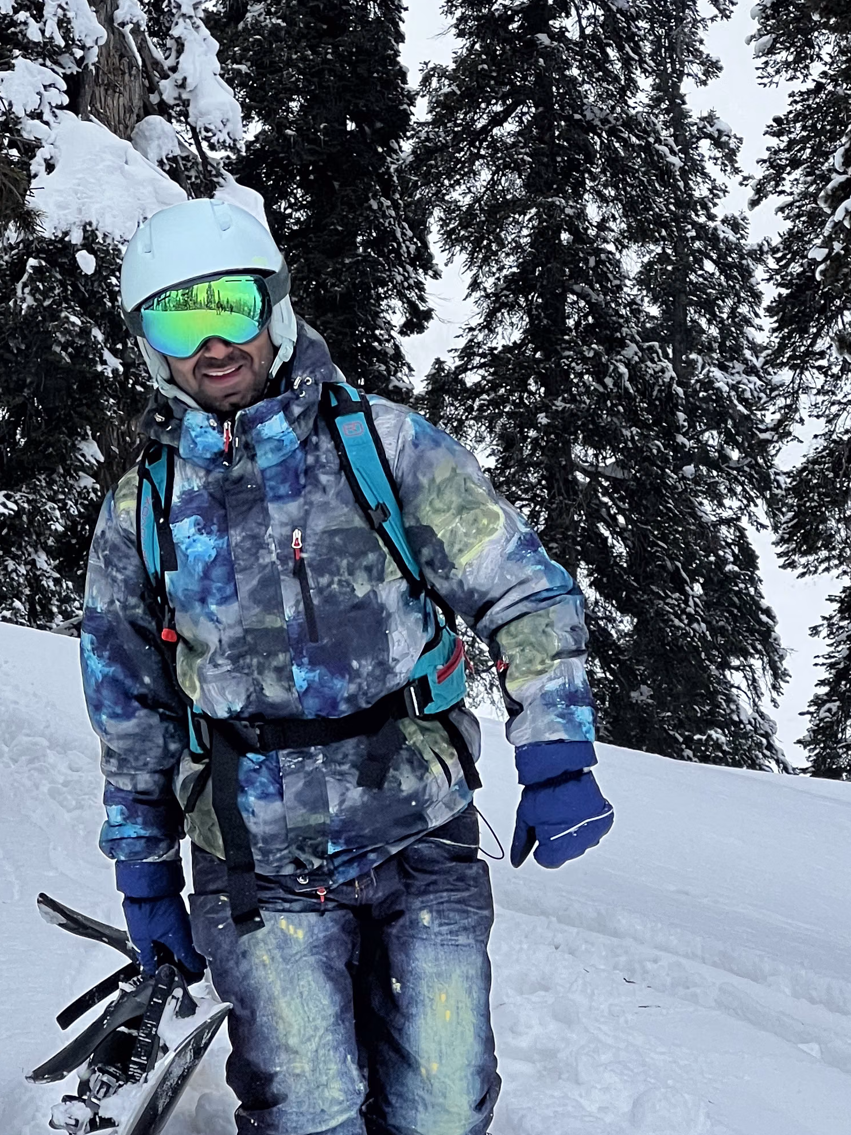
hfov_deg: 9.5
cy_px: 425
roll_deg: +1.8
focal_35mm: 157
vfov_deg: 12.6
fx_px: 5146
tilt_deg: +3.2
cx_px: 366
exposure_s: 1/815
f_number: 2.8
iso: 32
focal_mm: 9
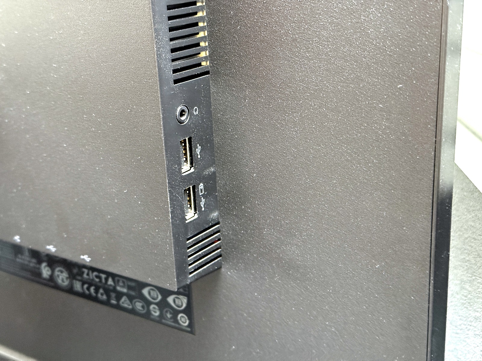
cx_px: 241
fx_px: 668
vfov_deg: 30.3
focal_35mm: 48
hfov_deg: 39.7
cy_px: 180
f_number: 1.78
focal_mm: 6.76
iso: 800
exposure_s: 1/26
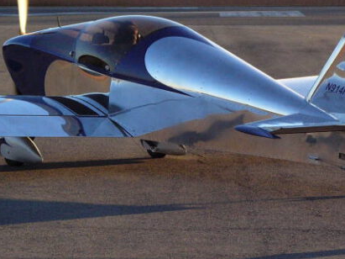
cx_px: 91
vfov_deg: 6.5
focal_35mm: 228
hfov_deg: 8.7
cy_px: 71
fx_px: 2272
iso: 200
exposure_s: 1/640
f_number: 4
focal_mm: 20.2
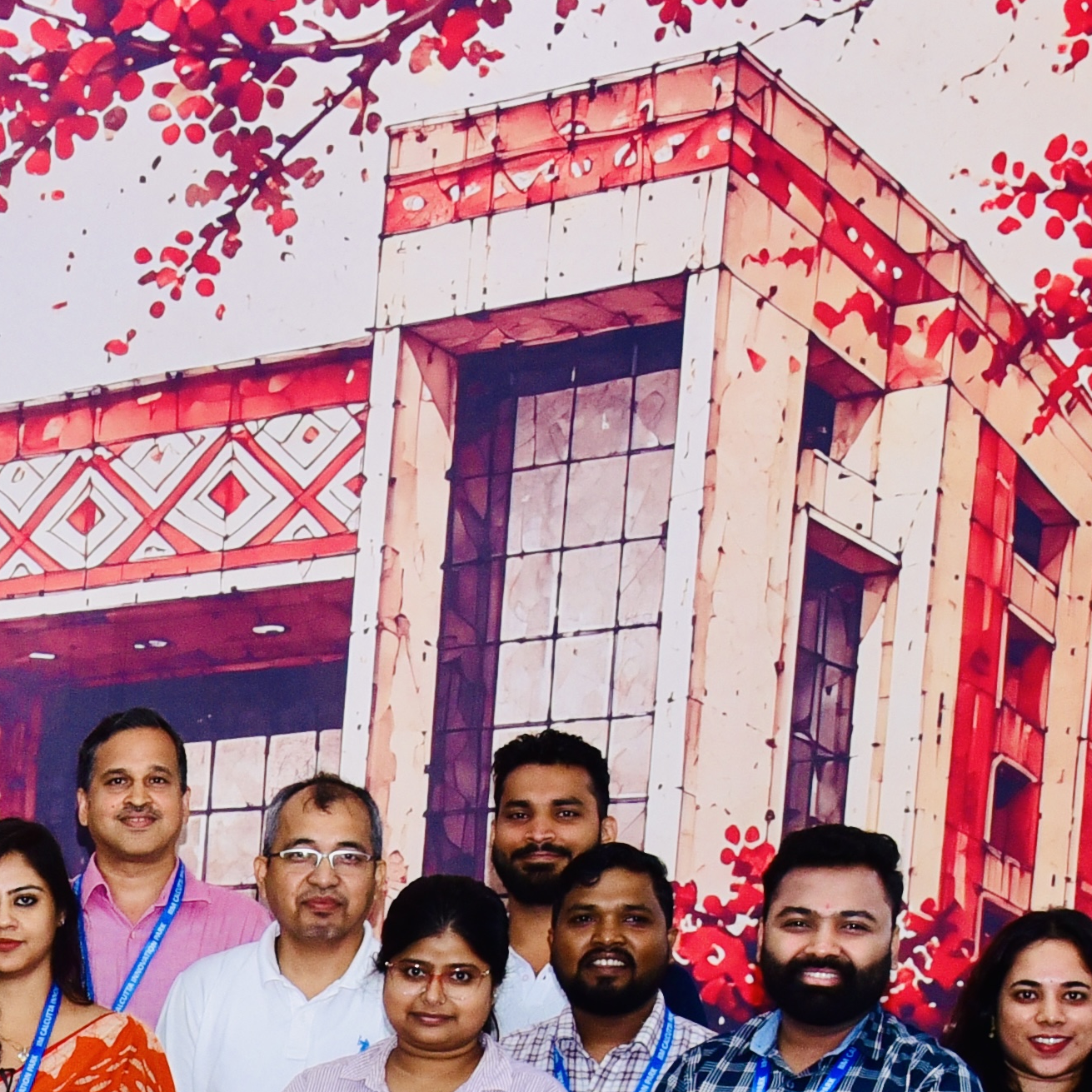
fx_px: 3640
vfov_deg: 16.5
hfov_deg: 16.0
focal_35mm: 102
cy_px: 1227
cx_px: -422
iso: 800
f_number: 9
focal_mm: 28
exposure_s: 1/125
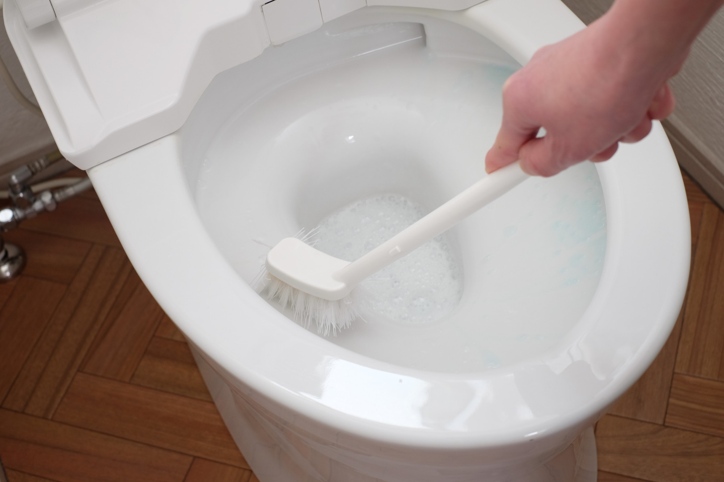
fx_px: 1066
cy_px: 241
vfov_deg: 25.5
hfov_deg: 37.5
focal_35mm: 53
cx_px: 362
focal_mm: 35
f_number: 5.6
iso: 400
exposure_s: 1/14
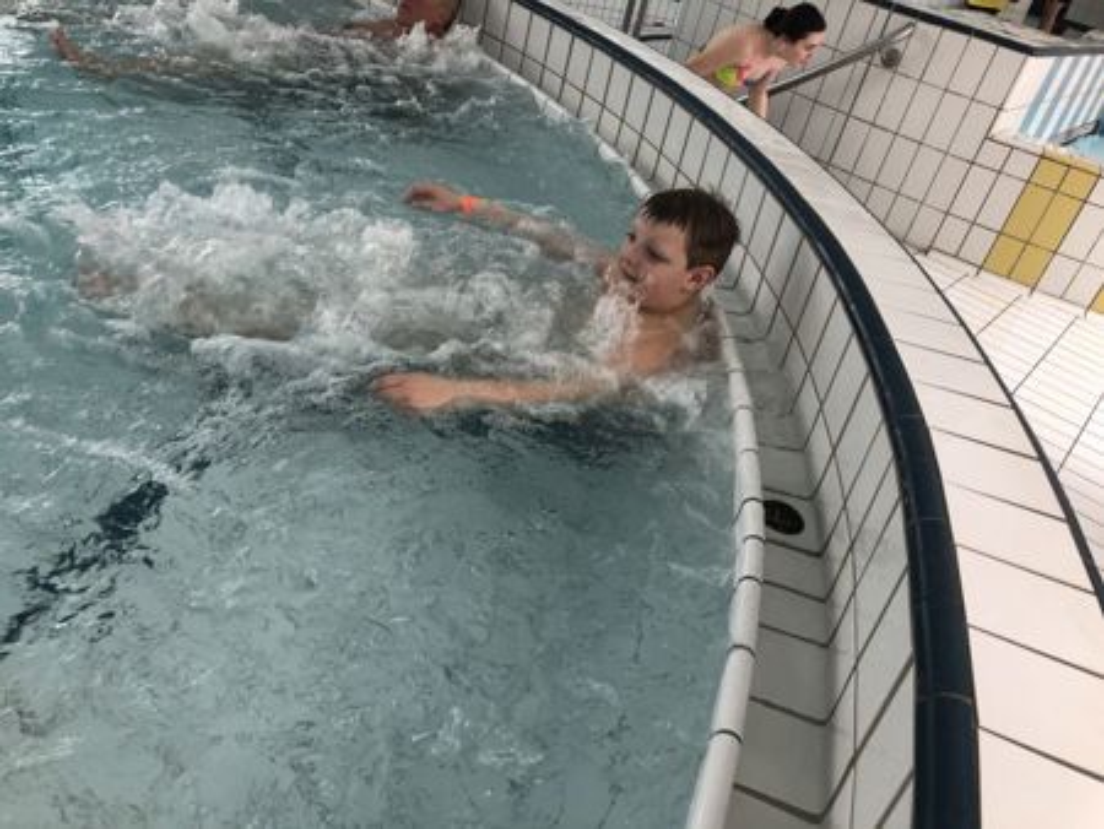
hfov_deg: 63.4
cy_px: 414
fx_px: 893
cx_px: 552
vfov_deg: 49.8
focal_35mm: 28
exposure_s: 1/100
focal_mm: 3.99
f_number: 1.8
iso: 32
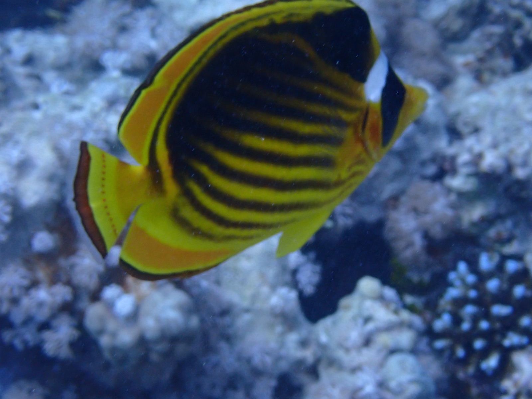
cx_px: 266
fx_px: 1537
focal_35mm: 100
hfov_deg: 19.6
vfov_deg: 14.8
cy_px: 200
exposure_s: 1/200
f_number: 6.3
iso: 320
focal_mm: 18
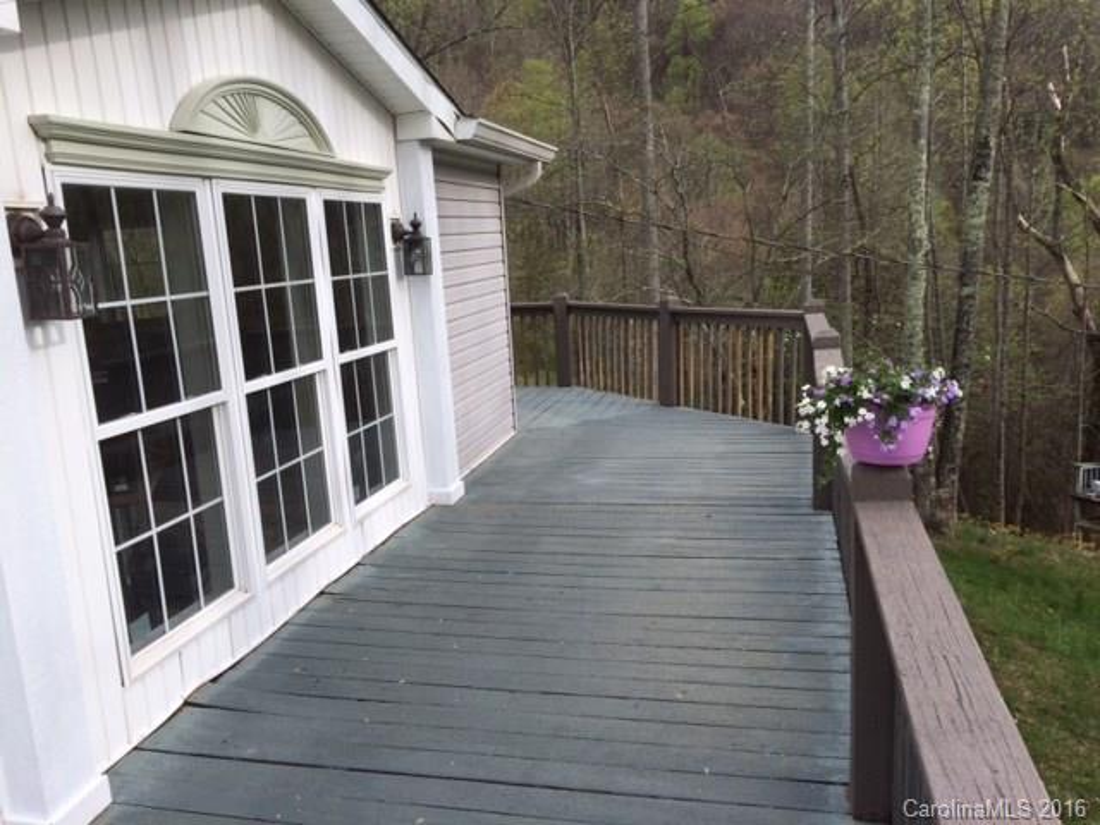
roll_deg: +3.8
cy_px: 412
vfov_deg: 48.2
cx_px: 550
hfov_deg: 61.7
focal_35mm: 29
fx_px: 922
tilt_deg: -12.7
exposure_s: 1/873
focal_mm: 4.15
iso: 32
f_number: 2.2
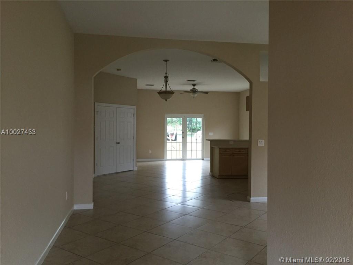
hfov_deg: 61.7
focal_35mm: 29
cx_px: 176
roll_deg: -1.7
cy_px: 132
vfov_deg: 48.2
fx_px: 296
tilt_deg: +0.4
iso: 250
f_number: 2.2
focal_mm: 4.15
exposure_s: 1/24
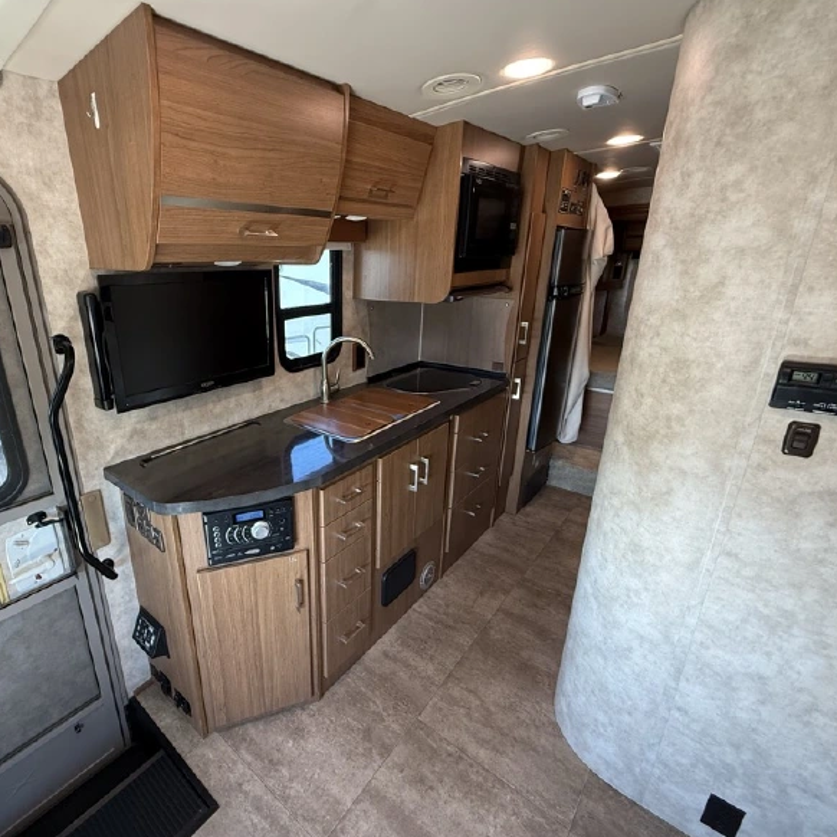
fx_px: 465
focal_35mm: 17
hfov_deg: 82.8
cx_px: 328
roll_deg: +1.0
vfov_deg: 84.0
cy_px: 411
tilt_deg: -18.4
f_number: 2.2
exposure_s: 1/71
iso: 320
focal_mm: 2.22
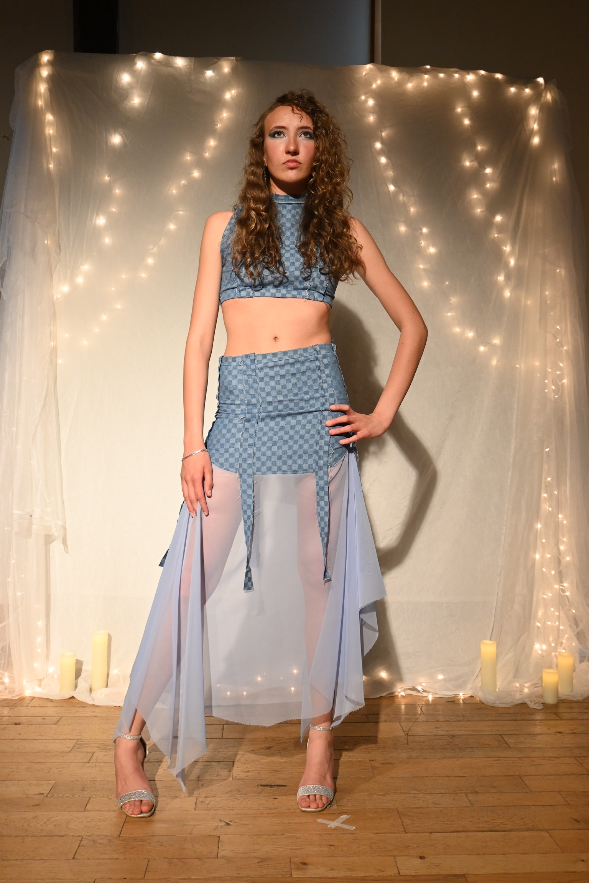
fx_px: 810
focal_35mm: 33
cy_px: 442
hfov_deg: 40.0
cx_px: 294
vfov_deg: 57.2
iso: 1000
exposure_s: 1/125
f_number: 4
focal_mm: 22
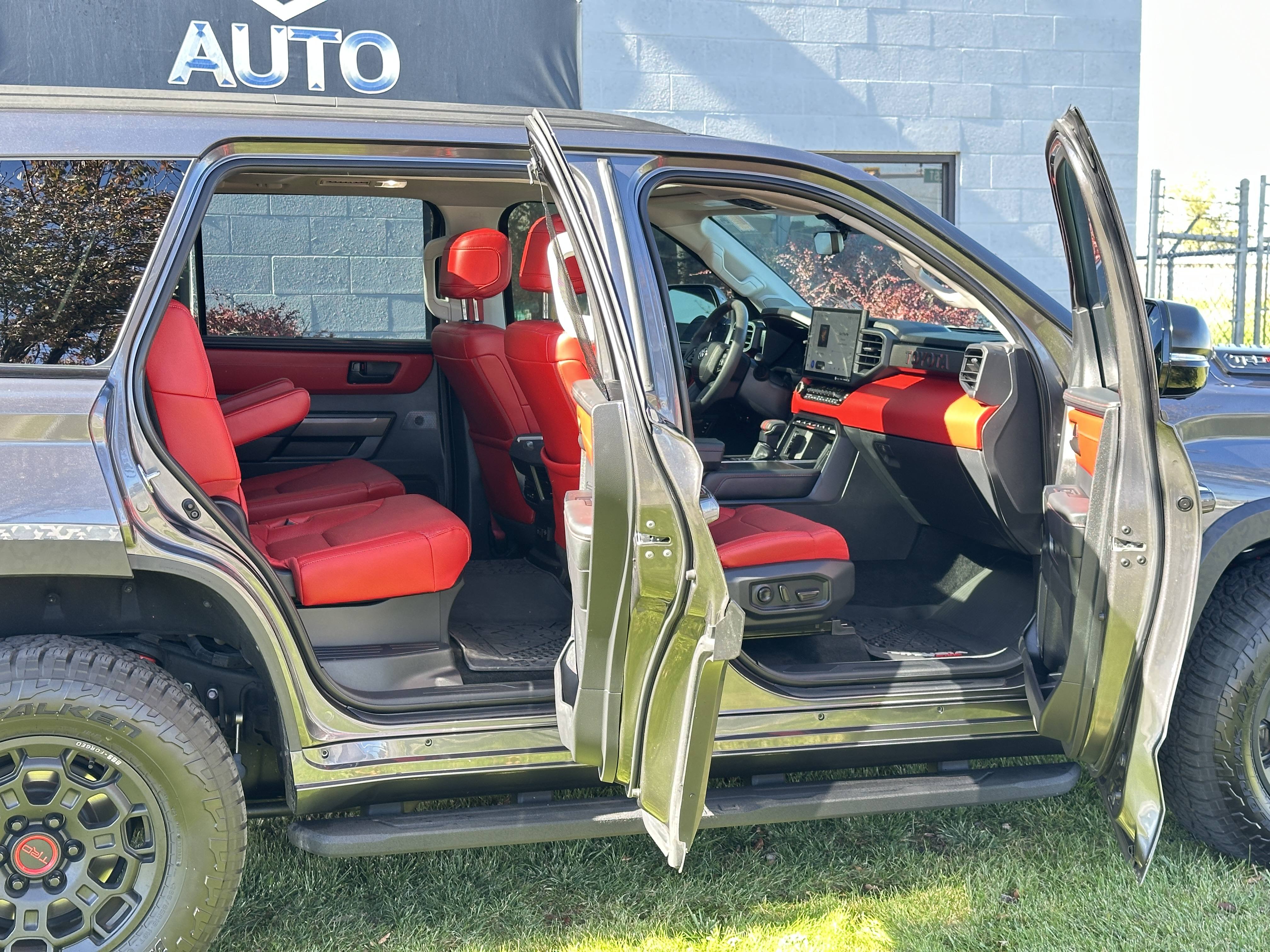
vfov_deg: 30.3
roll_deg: +1.1
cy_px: 476
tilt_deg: -3.7
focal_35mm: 48
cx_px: 635
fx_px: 1761
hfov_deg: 39.7
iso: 80
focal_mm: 6.86
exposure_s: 1/121
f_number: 1.78
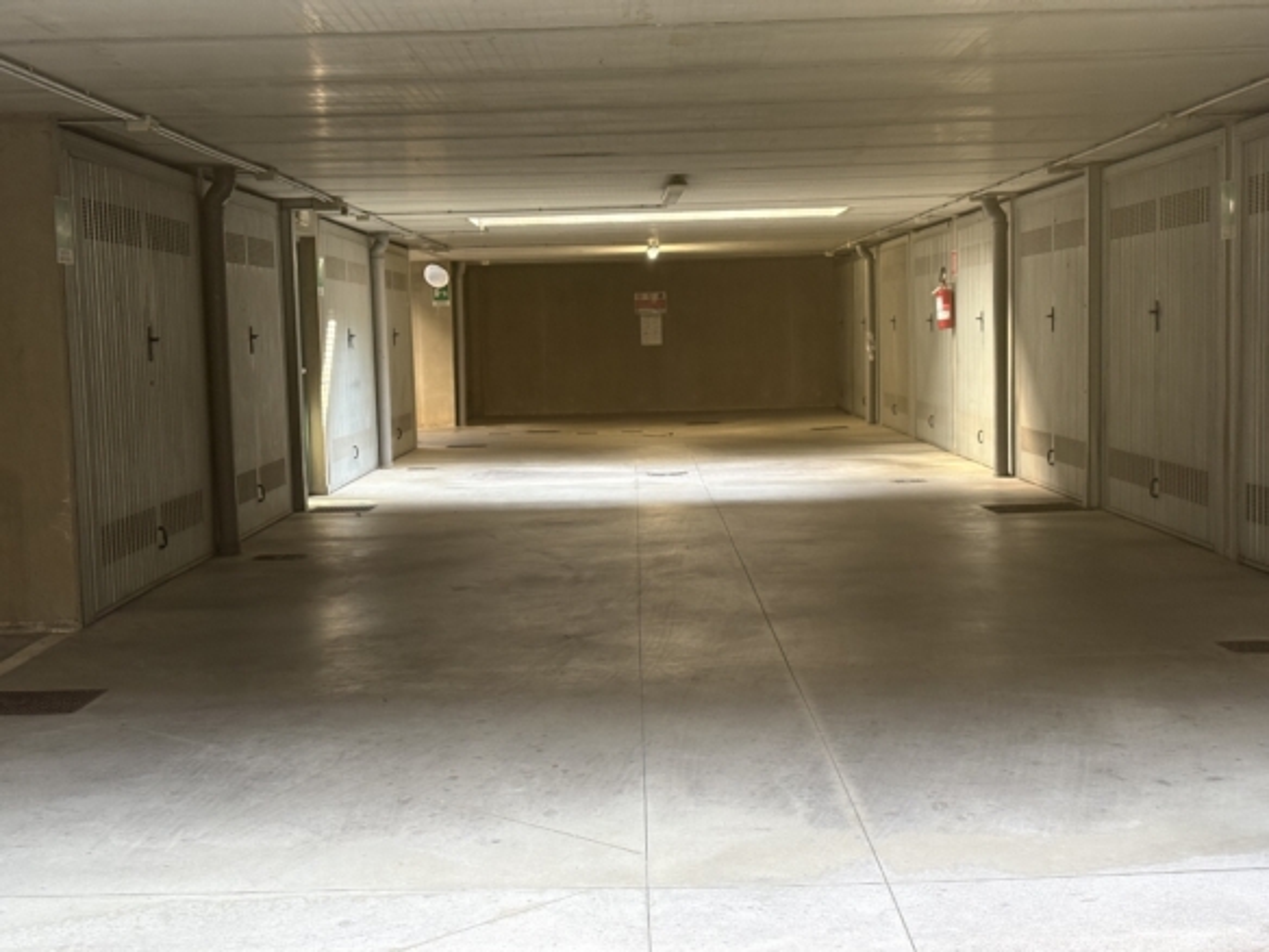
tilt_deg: -3.2
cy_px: 476
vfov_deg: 28.0
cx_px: 634
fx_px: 1906
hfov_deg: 36.8
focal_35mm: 52
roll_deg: +1.9
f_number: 1.6
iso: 125
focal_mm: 5.96
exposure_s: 1/33
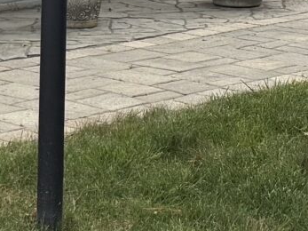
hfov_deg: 11.1
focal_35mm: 177
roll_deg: -1.2
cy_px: -281
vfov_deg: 7.9
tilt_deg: +2.6
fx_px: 1574
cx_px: 239
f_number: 1.78
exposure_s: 1/1812
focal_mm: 6.76
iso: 100
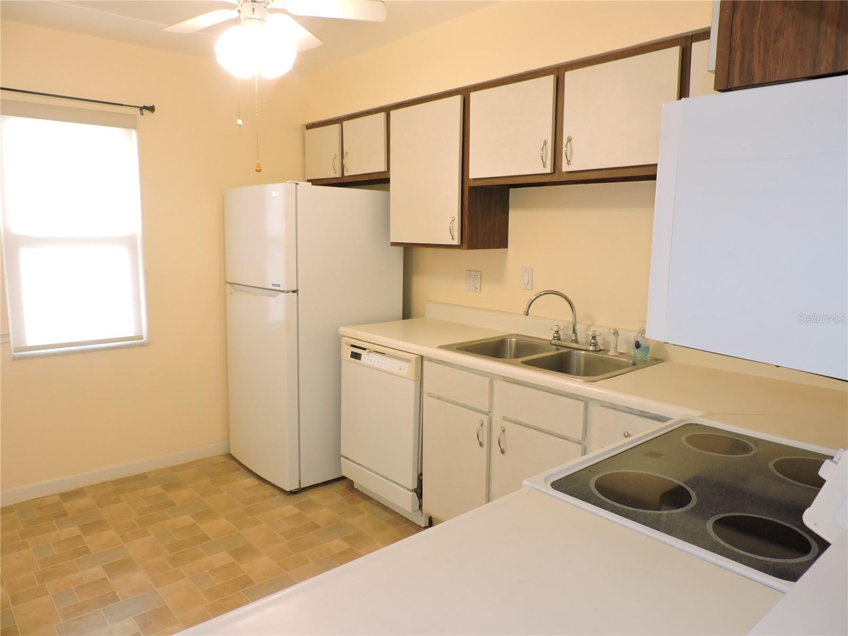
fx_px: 588
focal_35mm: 24
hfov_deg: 71.6
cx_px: 424
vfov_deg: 56.8
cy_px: 318
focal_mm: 4.3
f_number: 3
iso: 280
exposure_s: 1/30
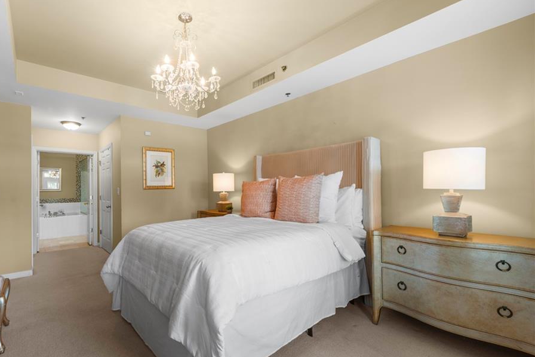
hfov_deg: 96.1
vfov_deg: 73.6
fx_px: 238
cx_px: 230
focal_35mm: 16
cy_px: 191
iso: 640
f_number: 8
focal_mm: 14
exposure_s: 1/8
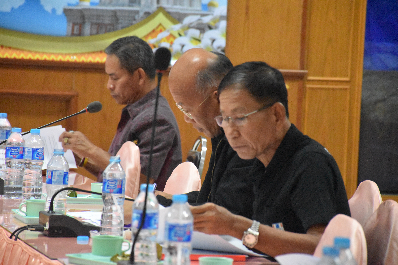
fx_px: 2321
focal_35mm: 210
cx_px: 199
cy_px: 132
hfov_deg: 9.8
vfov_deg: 6.5
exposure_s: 1/320
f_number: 5.6
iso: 12800
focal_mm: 140
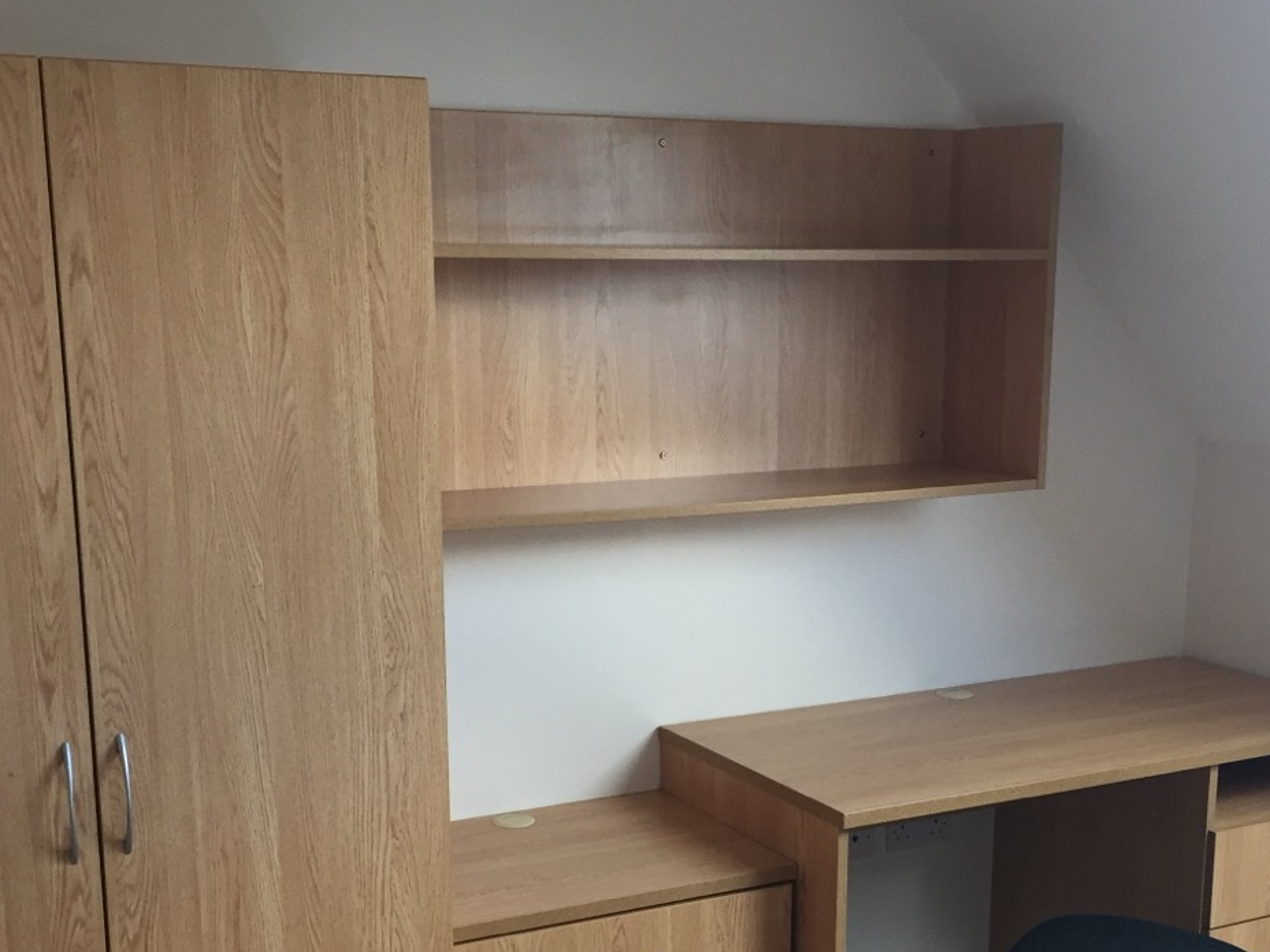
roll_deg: -0.6
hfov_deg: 38.1
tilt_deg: -13.8
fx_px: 1834
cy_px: 695
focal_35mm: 50
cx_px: 729
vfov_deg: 28.7
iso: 50
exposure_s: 1/33
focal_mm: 4.15
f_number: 2.2
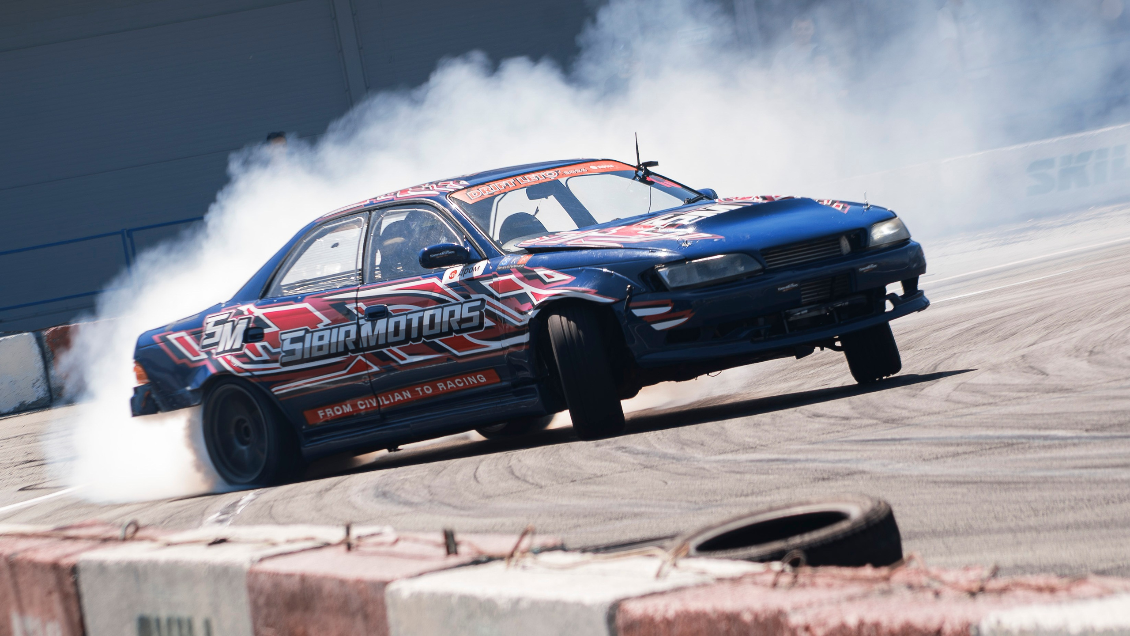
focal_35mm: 305
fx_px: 9146
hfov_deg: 7.1
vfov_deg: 4.0
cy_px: 349
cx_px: 430
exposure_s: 1/125
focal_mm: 160
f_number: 8
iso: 100
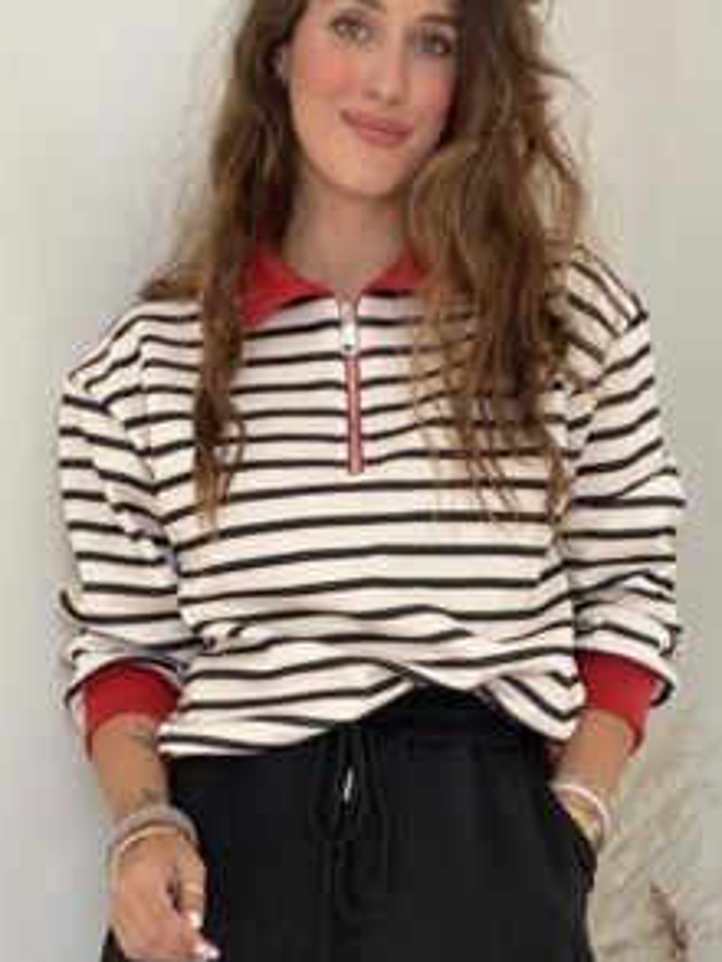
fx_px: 2279
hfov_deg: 18.0
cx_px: 427
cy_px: 841
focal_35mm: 82
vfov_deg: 23.3
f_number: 1.9
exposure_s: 1/60
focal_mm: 2.71
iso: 100
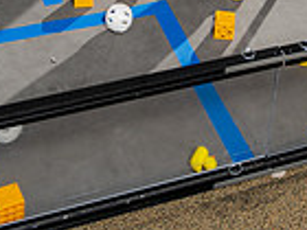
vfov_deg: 13.6
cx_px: 193
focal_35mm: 93
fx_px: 825
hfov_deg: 21.0
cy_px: -226
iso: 100
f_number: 4.5
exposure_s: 1/250
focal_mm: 30
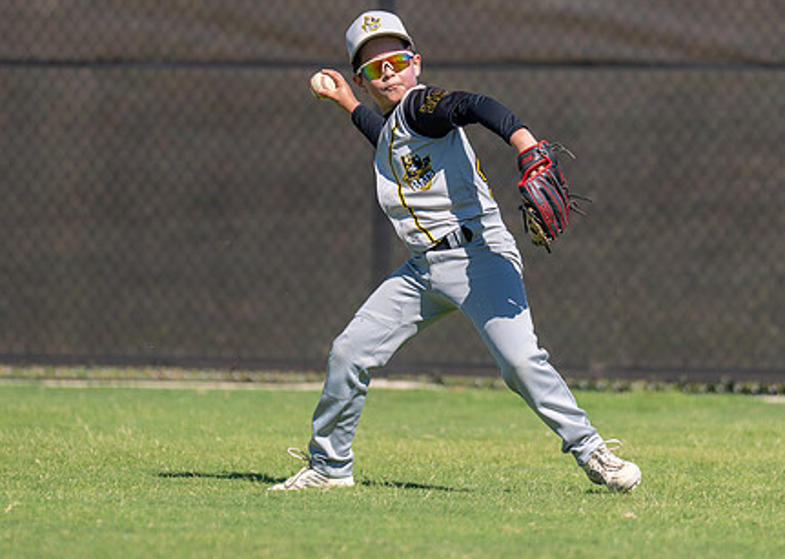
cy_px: 193
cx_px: 445
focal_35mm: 424
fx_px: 9444
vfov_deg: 3.4
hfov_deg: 4.8
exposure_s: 1/2500
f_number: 2.8
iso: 100
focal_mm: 200
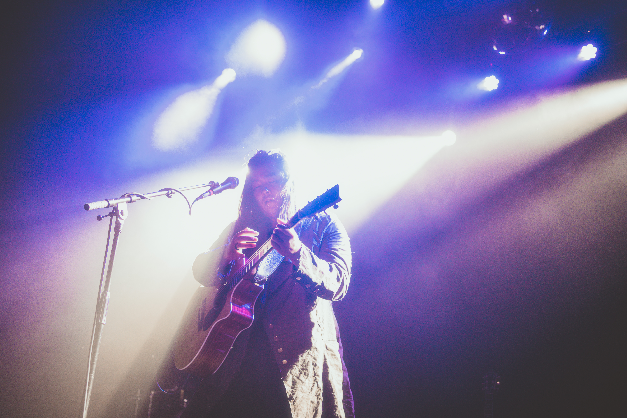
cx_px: 314
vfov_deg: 37.9
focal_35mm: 35
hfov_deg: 54.4
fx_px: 610
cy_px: 209
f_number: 2.8
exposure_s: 1/320
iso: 1600
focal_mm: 35
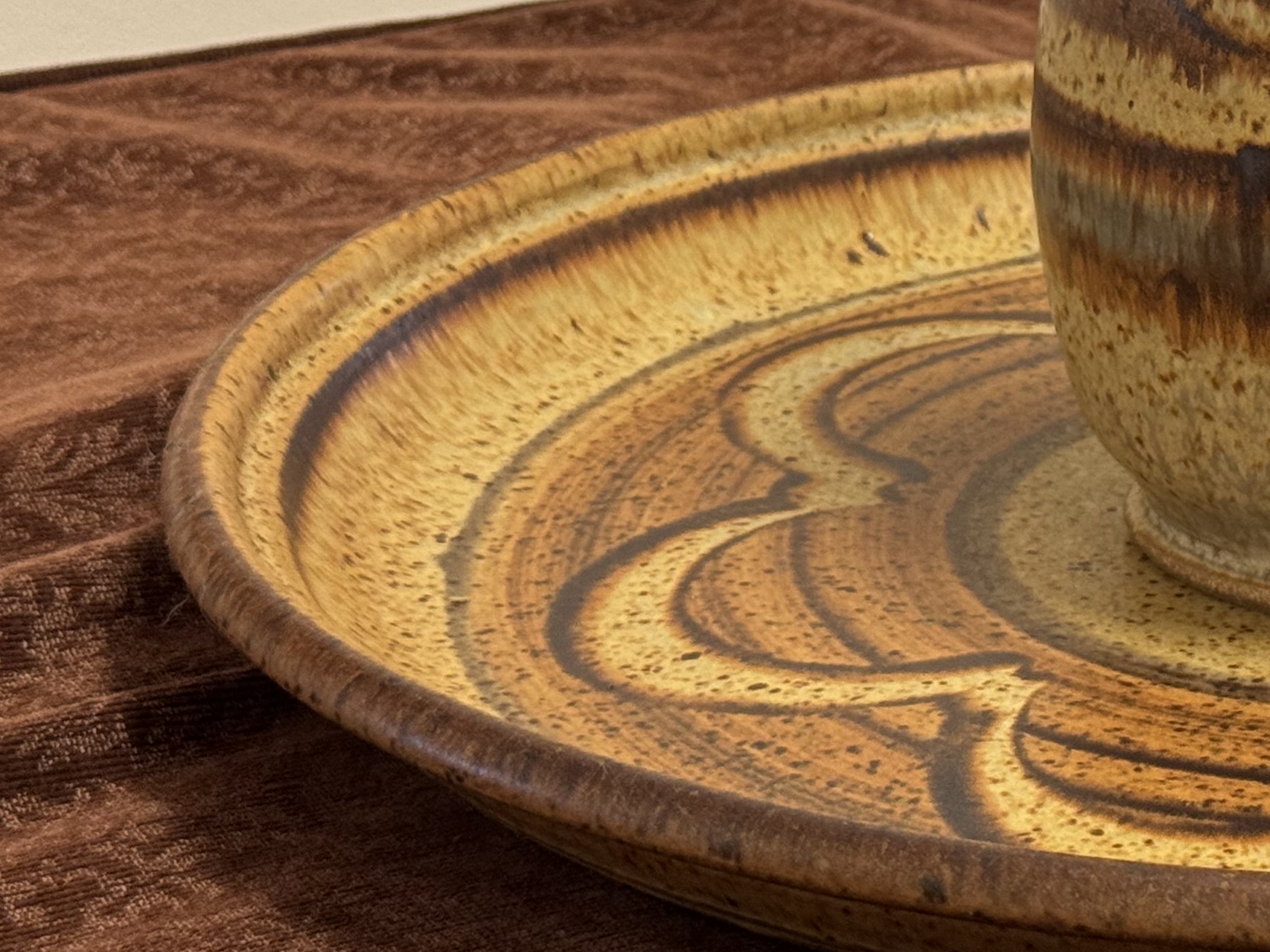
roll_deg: -1.0
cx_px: 1419
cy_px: 131
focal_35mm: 111
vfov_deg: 13.2
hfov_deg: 17.1
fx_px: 4072
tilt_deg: -16.7
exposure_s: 1/60
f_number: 1.78
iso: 160
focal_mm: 6.76
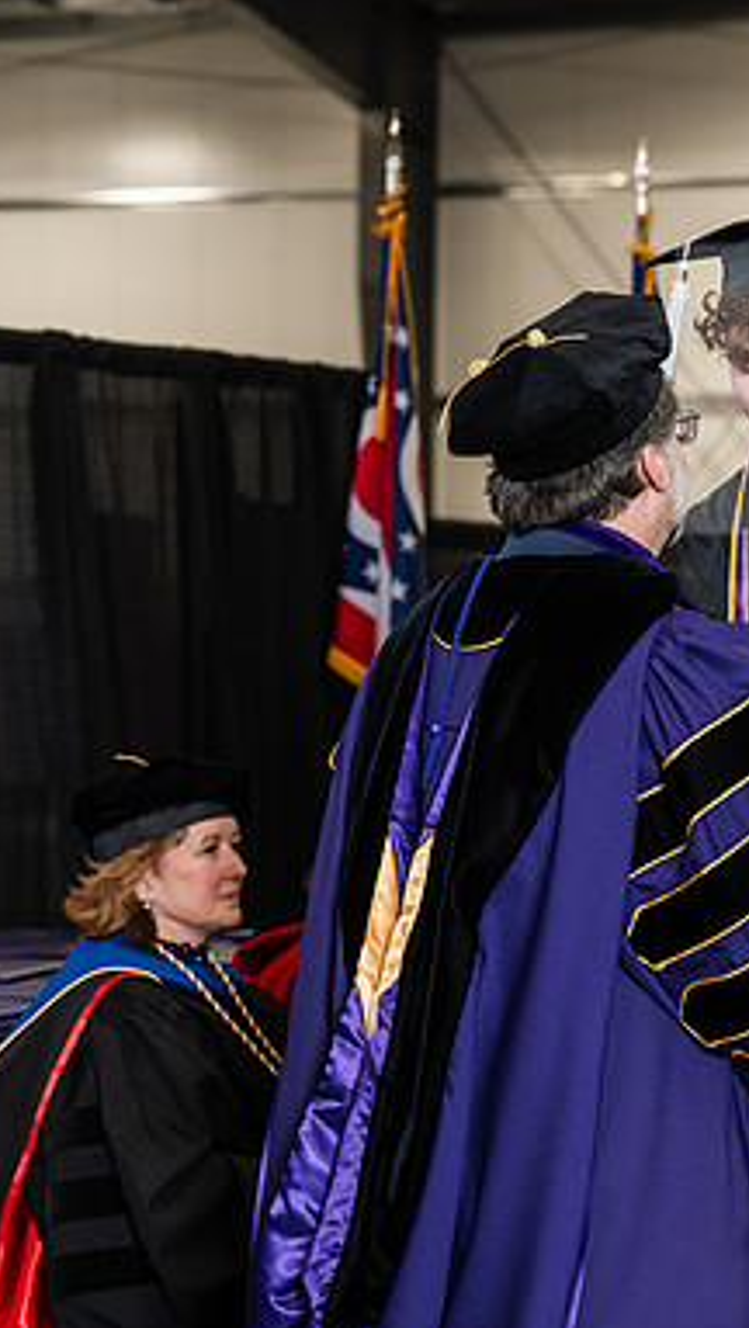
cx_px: 572
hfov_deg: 10.9
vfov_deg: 19.3
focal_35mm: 111
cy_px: 664
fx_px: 3911
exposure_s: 1/200
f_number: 4
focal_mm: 70
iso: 1250
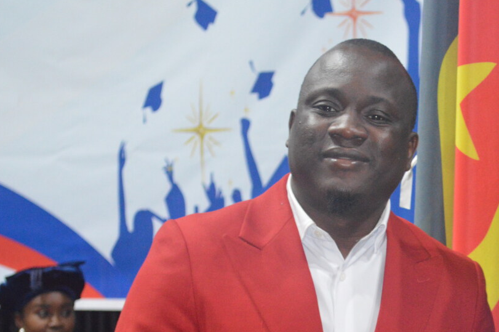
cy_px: 326
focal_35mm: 142
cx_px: 466
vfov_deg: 9.6
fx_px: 1966
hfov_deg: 14.3
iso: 2200
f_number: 5.6
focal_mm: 48
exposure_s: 1/60
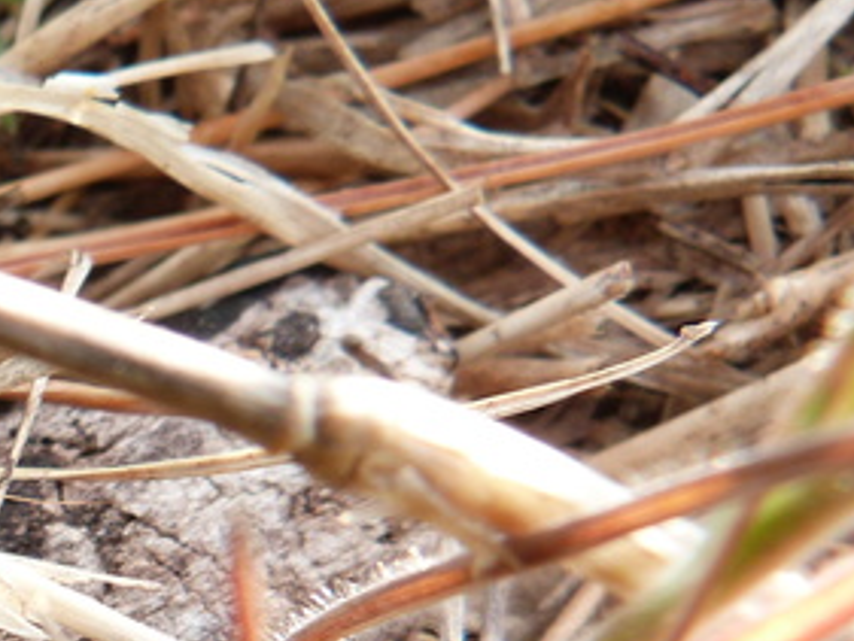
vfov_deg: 18.8
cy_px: 662
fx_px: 1876
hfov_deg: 22.2
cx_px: -345
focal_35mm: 76
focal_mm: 4.5
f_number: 3.6
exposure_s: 1/125
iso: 100
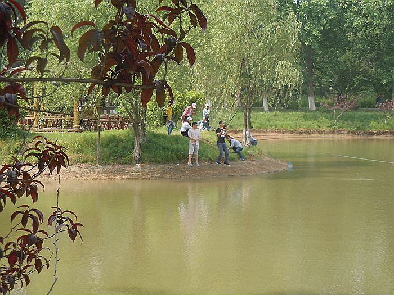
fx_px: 1013
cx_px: 197
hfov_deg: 22.0
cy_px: 148
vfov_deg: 16.6
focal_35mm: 89
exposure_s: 1/200
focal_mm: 16
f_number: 4.4
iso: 100
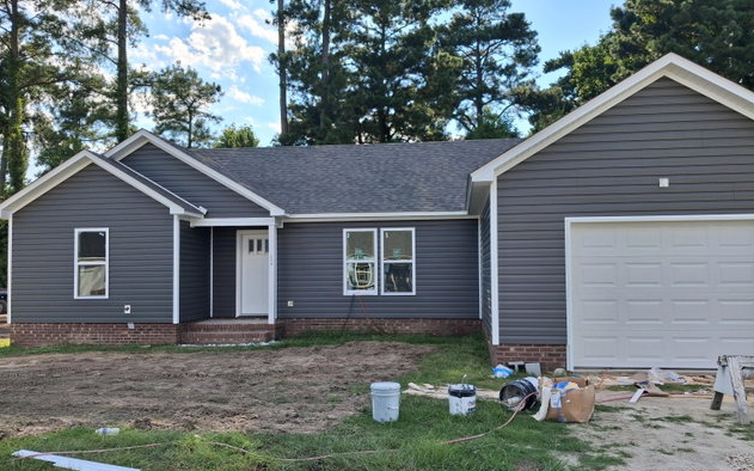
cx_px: 373
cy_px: 249
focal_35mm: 29
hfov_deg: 64.7
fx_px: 596
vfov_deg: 43.1
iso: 25
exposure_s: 1/469
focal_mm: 4
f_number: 1.8
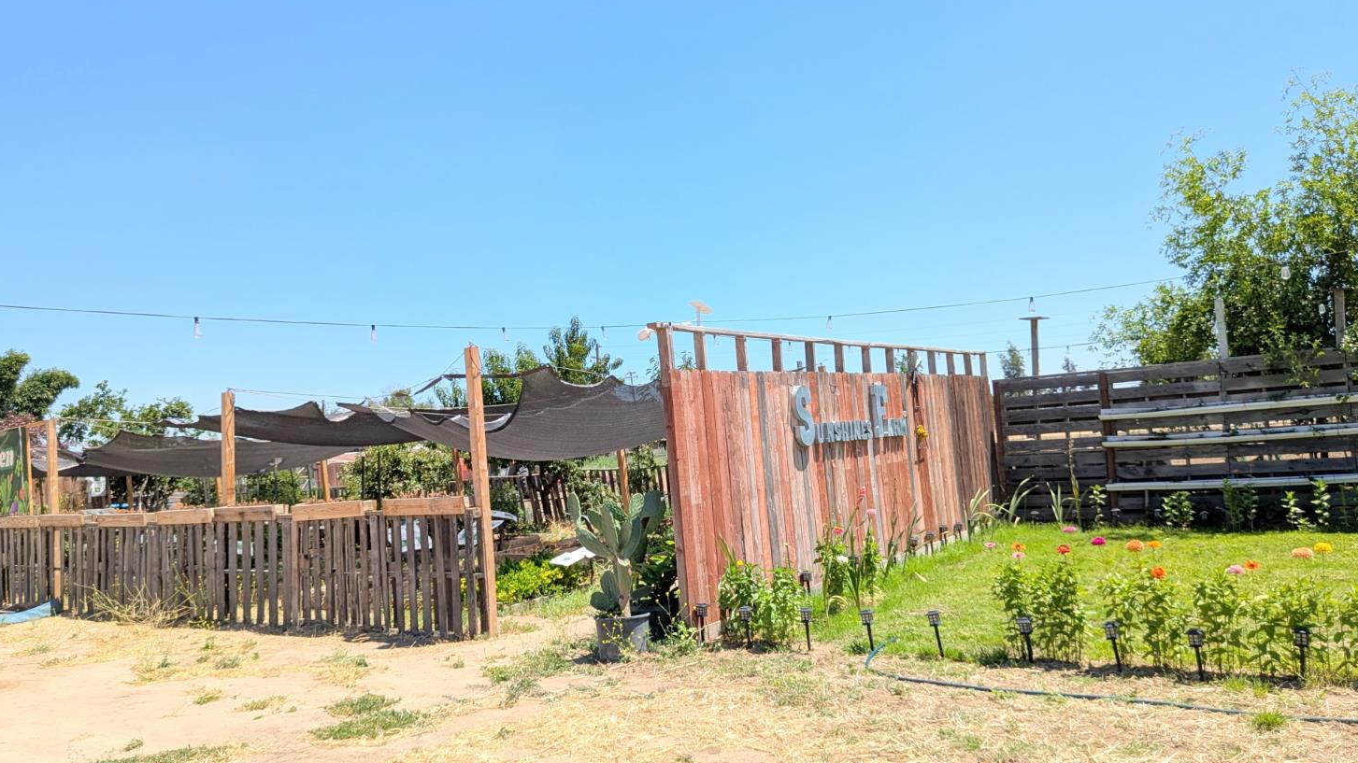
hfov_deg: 69.9
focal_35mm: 27
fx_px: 972
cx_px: 667
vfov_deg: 42.8
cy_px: 412
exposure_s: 1/2179
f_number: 1.7
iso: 42
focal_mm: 4.53
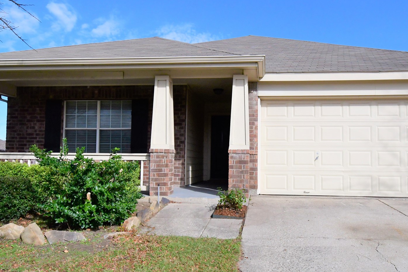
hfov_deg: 65.2
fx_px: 317
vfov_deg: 46.4
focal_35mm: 28
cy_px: 143
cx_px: 233
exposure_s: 1/5000
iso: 1250
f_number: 7.1
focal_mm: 12
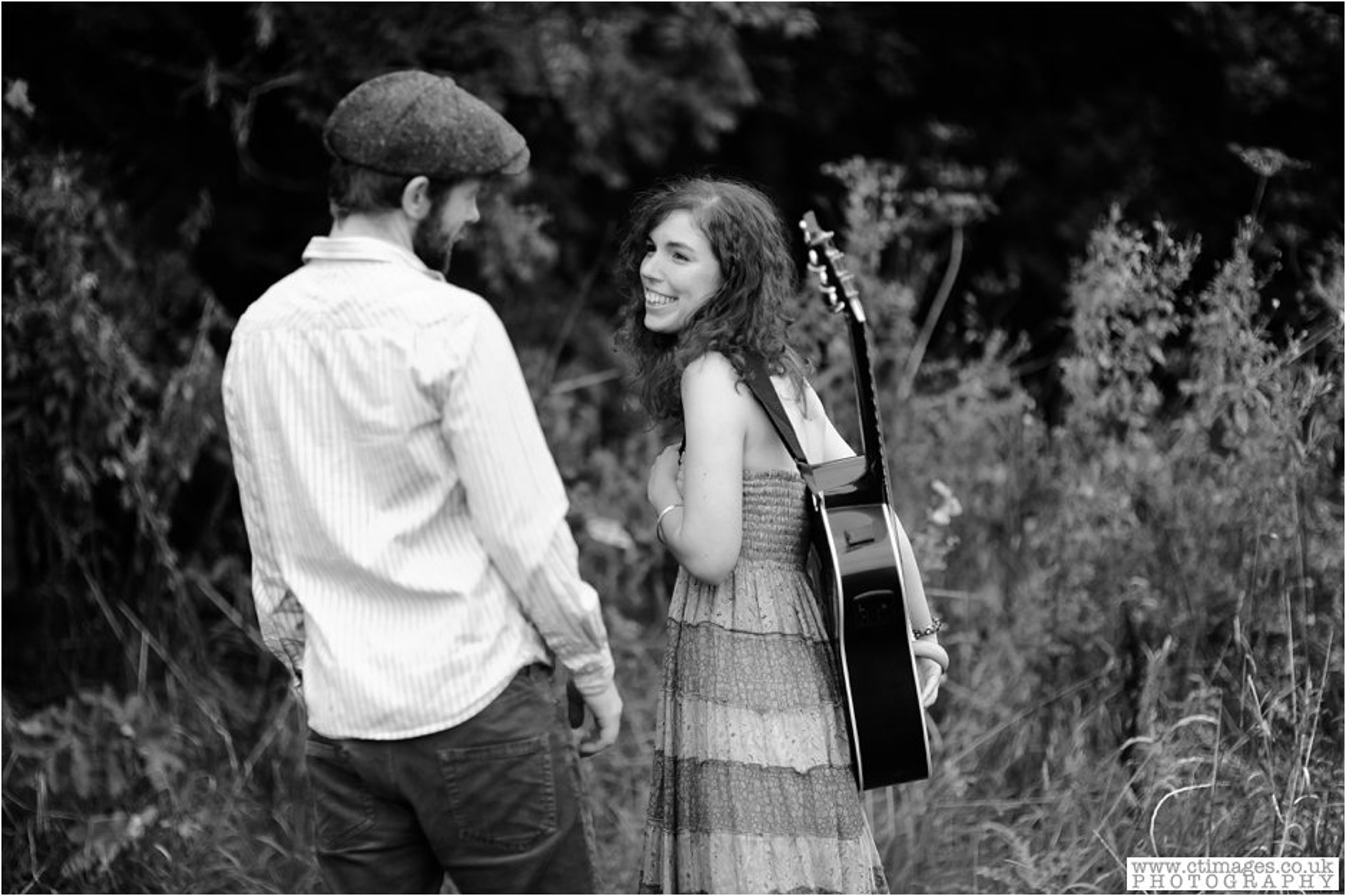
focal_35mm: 85
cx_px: 673
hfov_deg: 23.9
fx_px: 3177
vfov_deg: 16.1
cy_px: 448
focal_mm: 85
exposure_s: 1/1000
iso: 500
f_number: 1.4
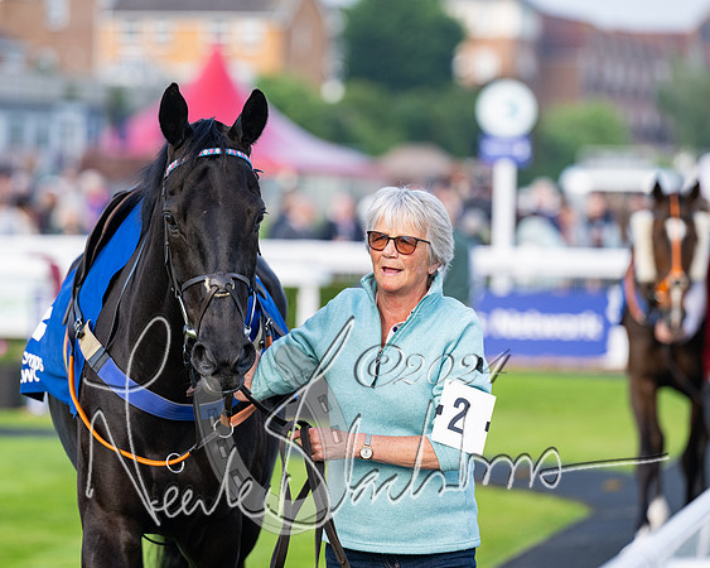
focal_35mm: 248
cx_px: 314
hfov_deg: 7.8
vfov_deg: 6.2
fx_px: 5205
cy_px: 263
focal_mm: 200
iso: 400
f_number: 4
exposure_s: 1/800
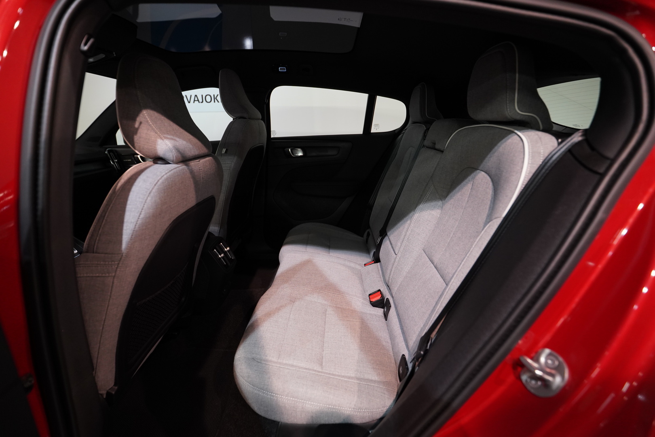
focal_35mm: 16
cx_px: 328
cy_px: 218
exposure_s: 1/160
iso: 2000
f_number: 2.8
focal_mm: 16
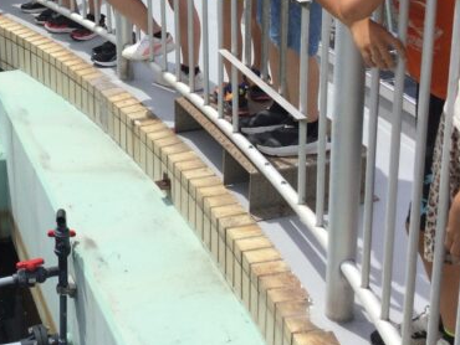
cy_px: 19
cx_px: 42
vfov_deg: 21.4
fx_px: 891
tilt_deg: -19.0
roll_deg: +0.7
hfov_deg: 27.8
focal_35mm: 67
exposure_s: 1/2037
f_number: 2.4
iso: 25
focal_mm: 3.3
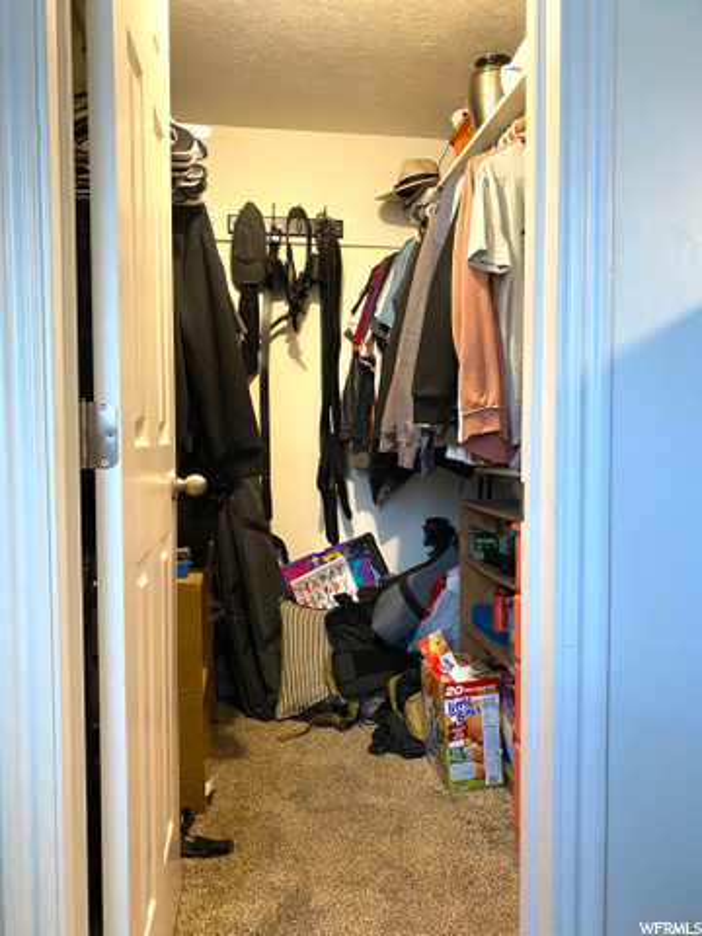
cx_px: 351
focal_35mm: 26
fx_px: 703
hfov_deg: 53.1
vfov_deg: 67.3
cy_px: 468
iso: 400
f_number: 1.8
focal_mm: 4.25
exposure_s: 1/40
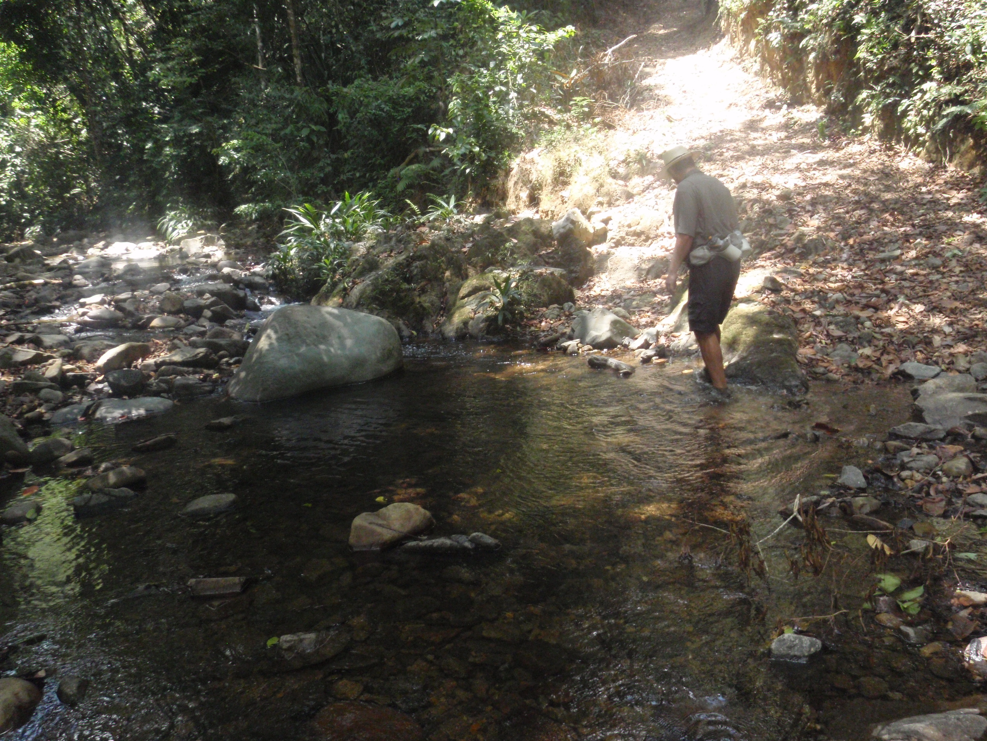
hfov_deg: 63.4
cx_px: 494
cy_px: 370
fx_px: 798
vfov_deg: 49.7
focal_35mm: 28
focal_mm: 5
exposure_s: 1/250
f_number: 3.5
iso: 400
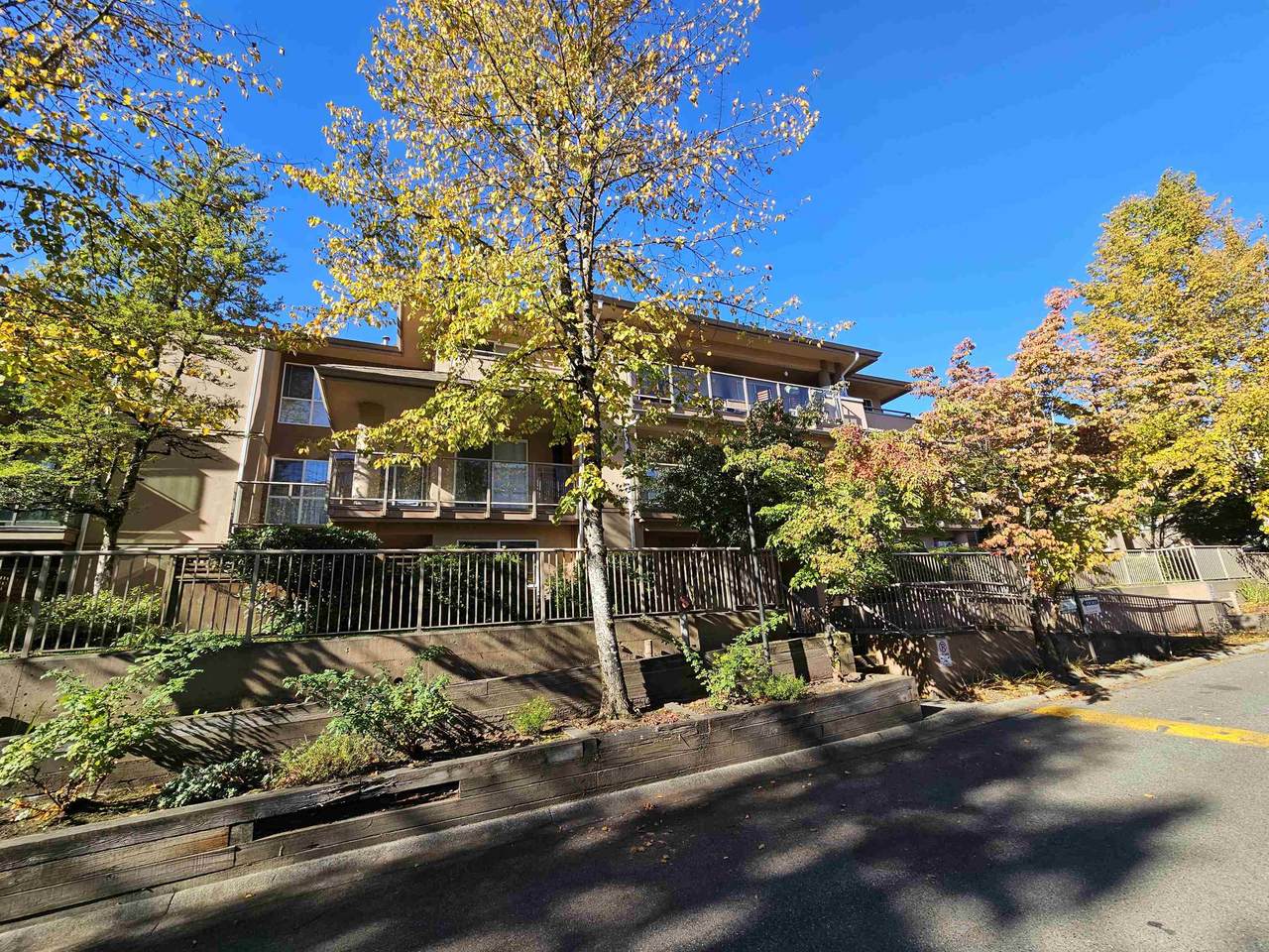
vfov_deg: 89.9
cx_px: 634
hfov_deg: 106.2
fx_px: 477
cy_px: 476
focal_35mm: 13
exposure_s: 1/887
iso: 50
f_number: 2.2
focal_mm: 2.2
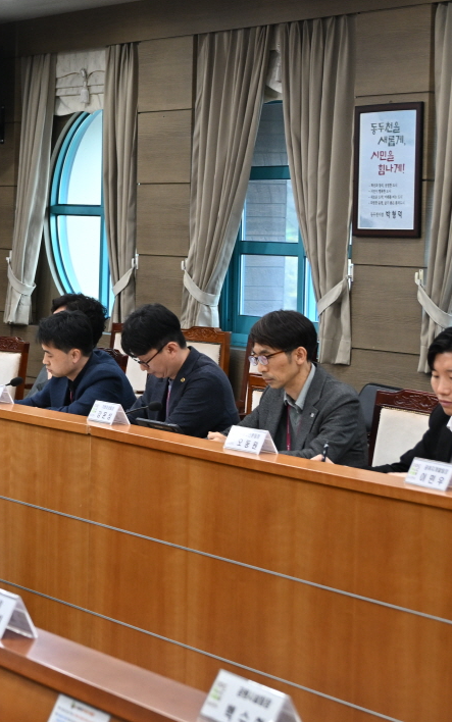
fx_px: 1871
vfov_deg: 21.9
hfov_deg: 12.9
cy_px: 380
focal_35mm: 95
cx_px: -277
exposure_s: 1/40
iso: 800
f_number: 5.3
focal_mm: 44
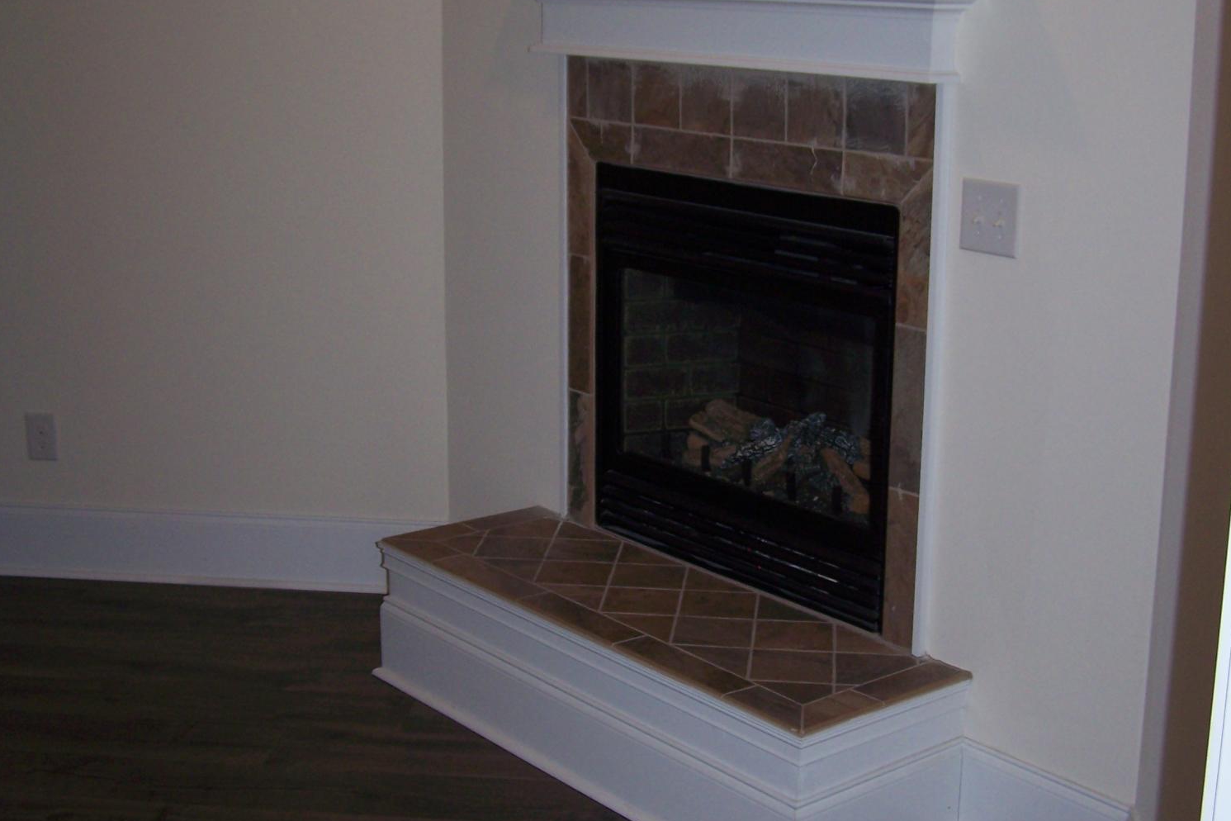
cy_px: 422
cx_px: 614
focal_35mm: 53
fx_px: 1812
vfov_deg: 25.5
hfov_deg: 37.5
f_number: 2.8
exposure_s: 1/60
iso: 80
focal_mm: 6.3
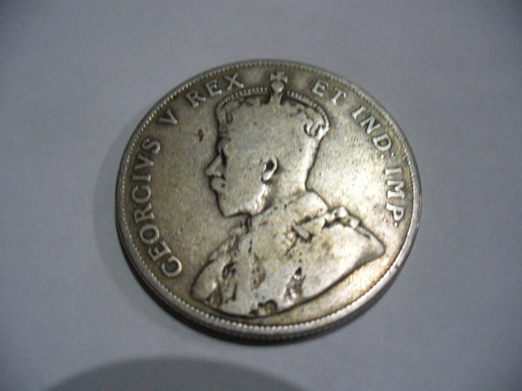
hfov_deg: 50.1
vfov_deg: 38.7
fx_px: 558
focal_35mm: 37
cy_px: 196
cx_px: 261
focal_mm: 6.1
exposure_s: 1/10
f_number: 2.8
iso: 200
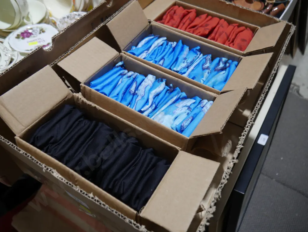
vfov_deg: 49.8
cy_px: 116
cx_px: 154
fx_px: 249
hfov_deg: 63.4
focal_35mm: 28
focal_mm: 14
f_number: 3.5
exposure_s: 1/100
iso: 200
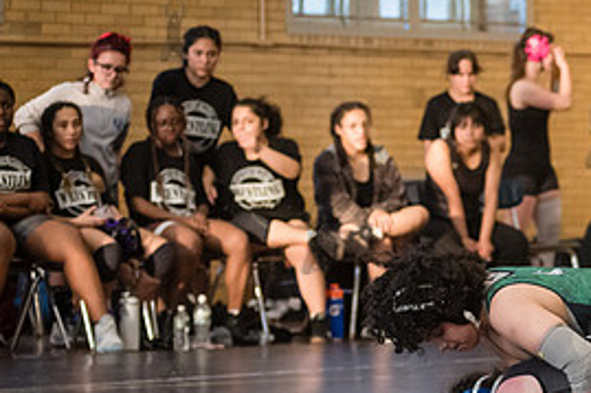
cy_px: 341
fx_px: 2937
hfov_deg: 11.4
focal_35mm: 179
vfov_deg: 7.6
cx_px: 598
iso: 5000
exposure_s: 1/400
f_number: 3.5
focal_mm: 80
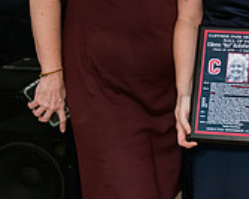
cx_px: 248
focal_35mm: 111
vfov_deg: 13.4
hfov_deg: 17.0
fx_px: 817
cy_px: -59
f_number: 3.2
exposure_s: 1/125
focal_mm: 34
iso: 1000
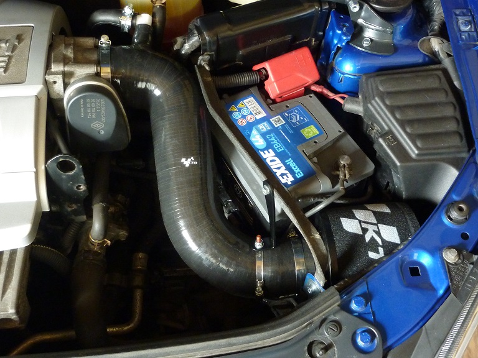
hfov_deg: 44.8
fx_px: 580
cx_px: 239
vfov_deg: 34.3
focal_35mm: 42
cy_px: 179
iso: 400
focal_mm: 5.7
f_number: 3.5
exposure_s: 1/8
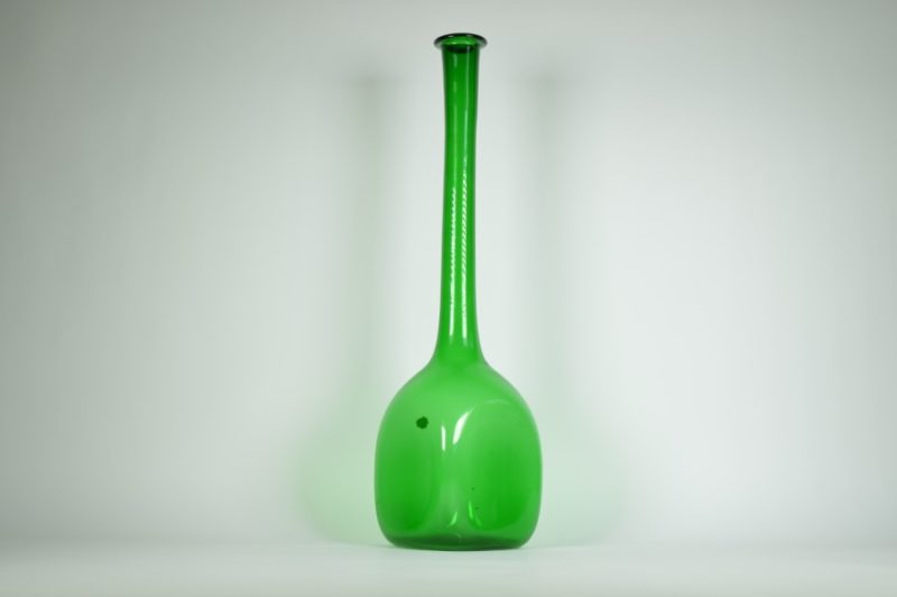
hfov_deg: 36.9
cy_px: 298
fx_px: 1344
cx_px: 448
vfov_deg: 25.0
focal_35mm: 54
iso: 100
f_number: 6.3
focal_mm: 36
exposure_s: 1/125
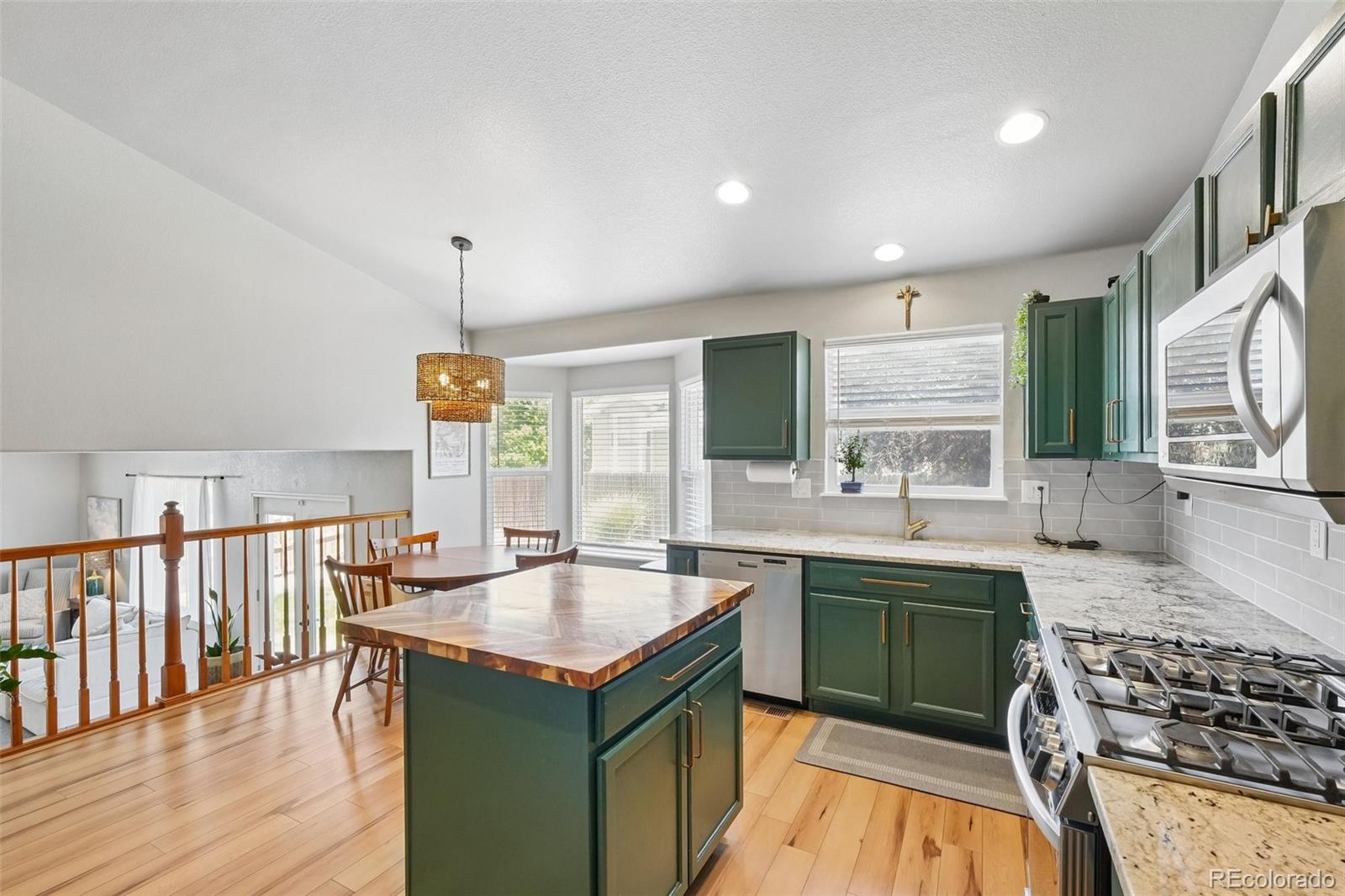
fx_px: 560
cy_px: 448
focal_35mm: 15
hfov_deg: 100.4
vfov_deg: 77.3
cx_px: 672
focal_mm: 10
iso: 800
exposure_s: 1/5
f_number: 8
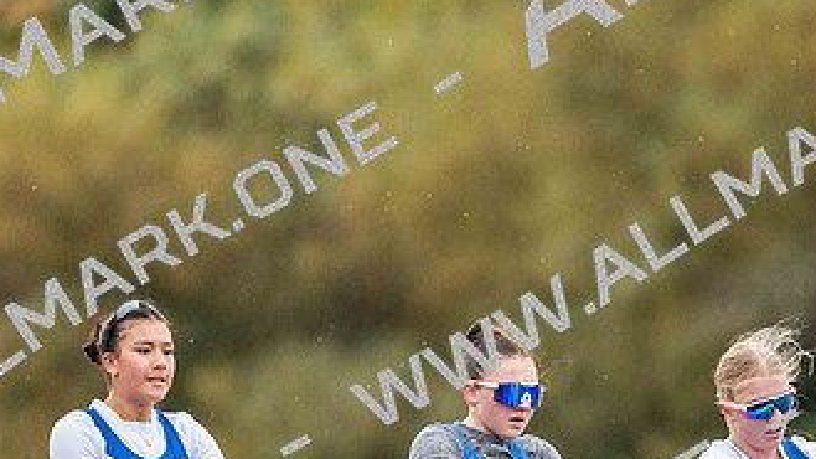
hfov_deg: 1.9
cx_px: 657
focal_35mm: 1109
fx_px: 23994
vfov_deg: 1.1
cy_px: 433
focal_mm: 600
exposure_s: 1/2500
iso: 7200
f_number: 4
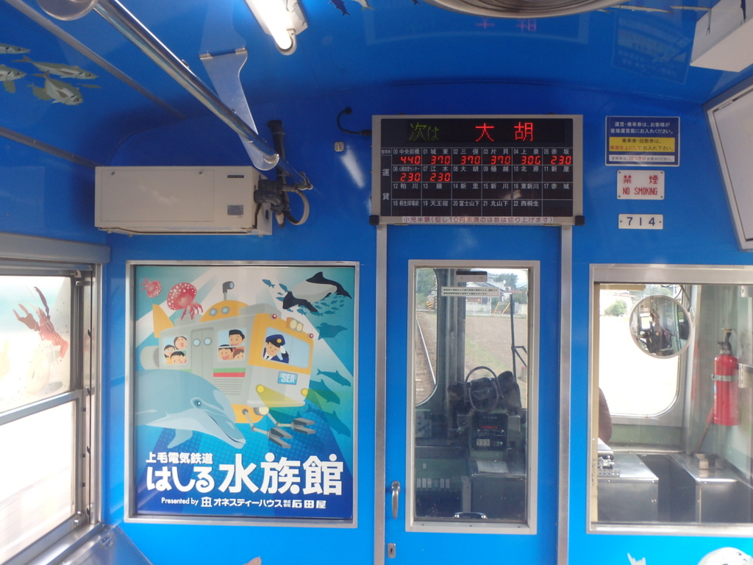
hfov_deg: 54.0
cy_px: 282
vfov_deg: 41.8
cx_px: 376
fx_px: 740
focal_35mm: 34
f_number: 4.4
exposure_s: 1/50
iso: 200
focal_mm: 6.1
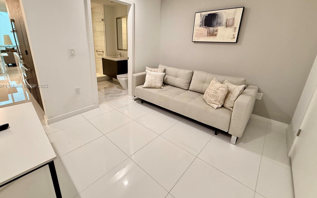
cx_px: 150
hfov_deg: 97.7
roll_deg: -2.5
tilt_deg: -17.2
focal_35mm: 16
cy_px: 86
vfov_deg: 70.9
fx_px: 138
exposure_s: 1/60
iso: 400
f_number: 2.2
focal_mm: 2.22
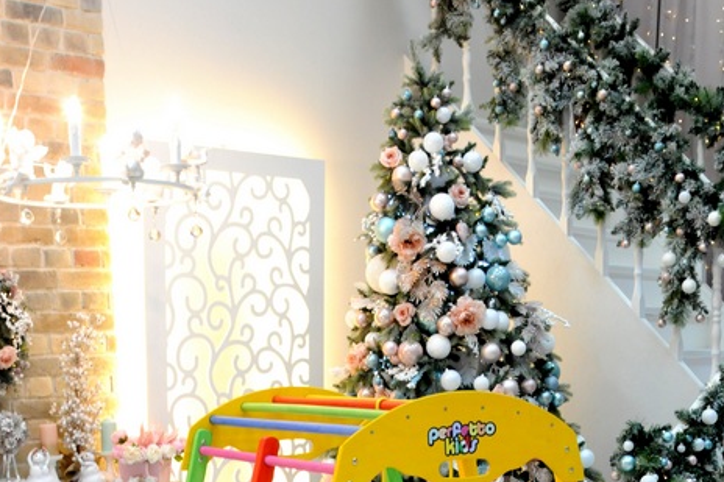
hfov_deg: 32.4
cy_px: 621
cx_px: 371
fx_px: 1246
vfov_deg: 20.1
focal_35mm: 62
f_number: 5.6
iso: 1000
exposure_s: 1/50
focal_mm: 24
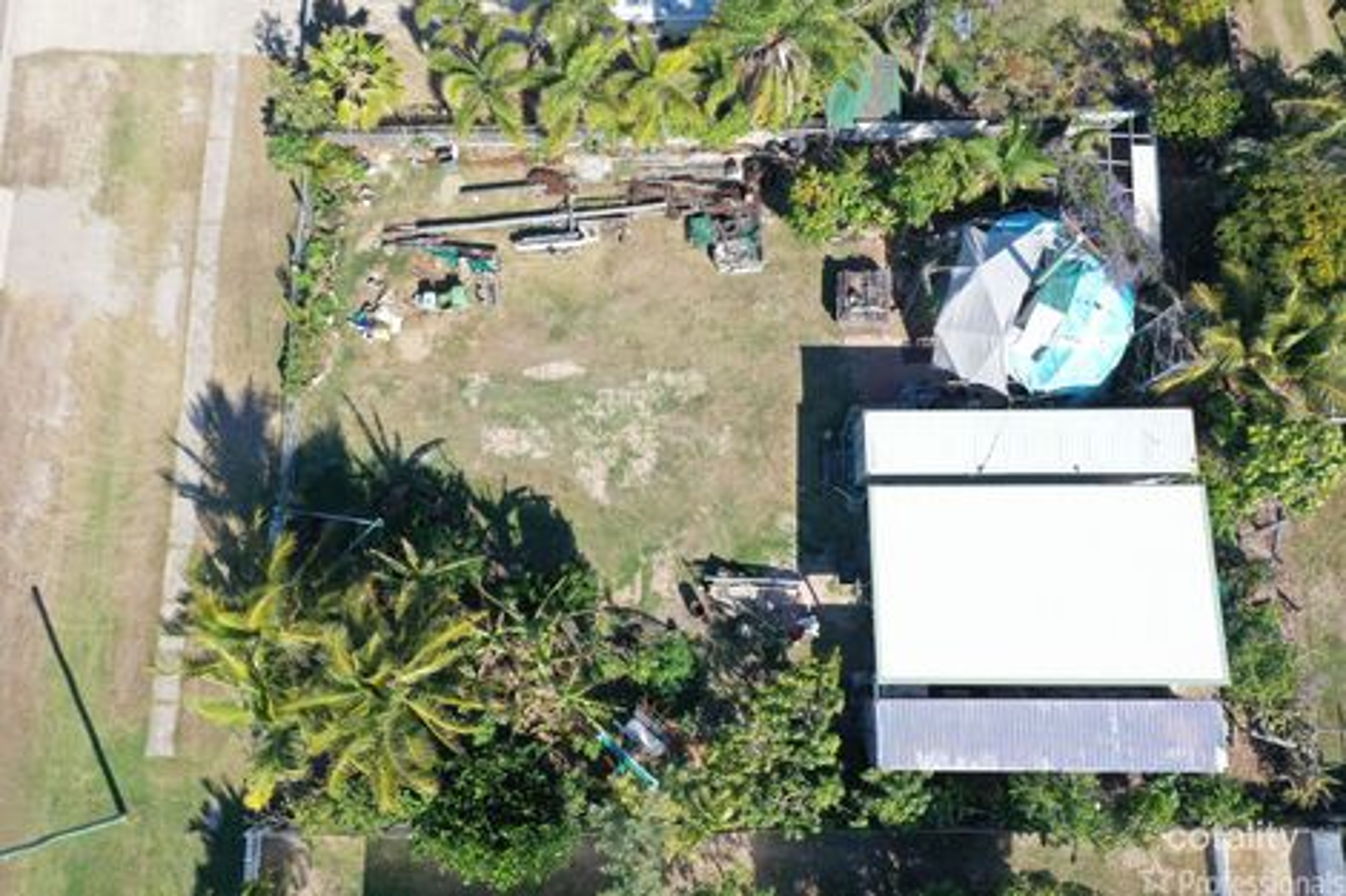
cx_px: 673
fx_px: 1046
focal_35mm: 28
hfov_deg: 65.5
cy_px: 448
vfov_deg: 46.4
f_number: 5
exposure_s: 1/320
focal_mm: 10.26
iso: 100
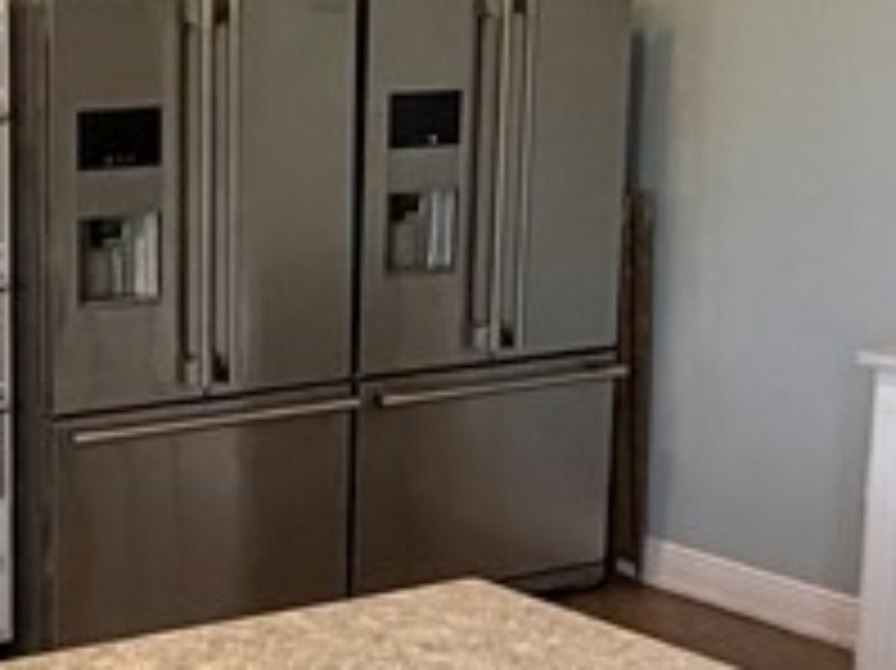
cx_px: -248
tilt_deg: -12.0
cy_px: 342
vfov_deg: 20.4
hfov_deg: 24.0
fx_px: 1863
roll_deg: +3.7
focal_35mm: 72
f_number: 2.2
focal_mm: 2.22
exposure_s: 1/121
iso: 250
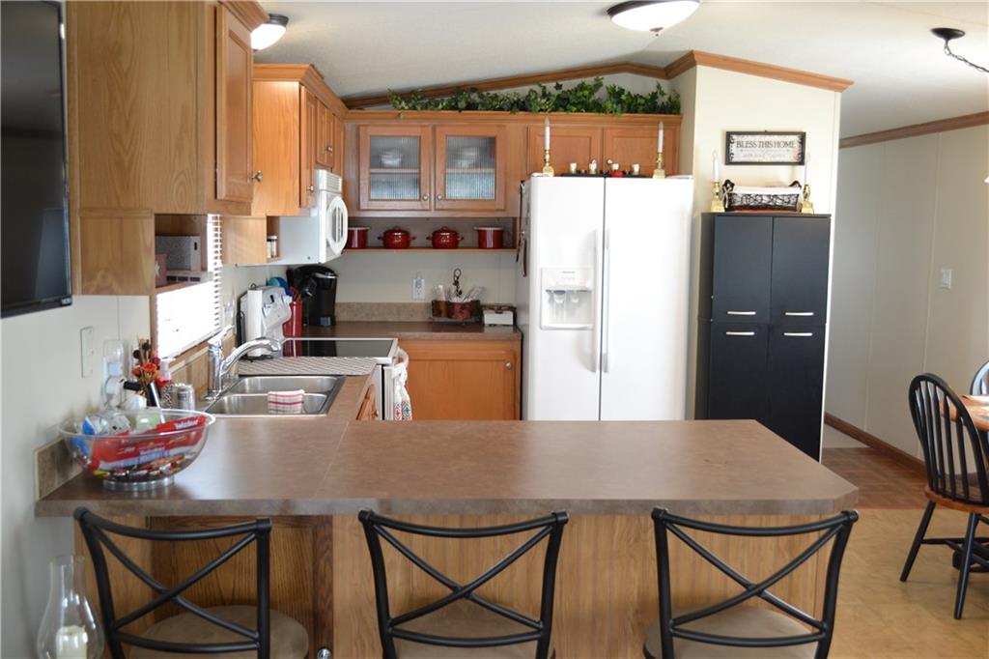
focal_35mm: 36
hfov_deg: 53.1
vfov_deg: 36.8
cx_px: 494
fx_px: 989
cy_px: 330
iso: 400
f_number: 4
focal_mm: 24
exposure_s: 1/30
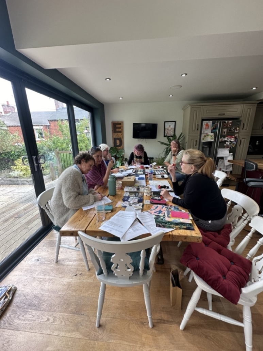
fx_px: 142
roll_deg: +0.9
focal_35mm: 14
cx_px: 132
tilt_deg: -16.7
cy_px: 176
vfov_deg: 102.0
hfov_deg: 85.7
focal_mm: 2.22
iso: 100
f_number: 2.2
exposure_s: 1/100
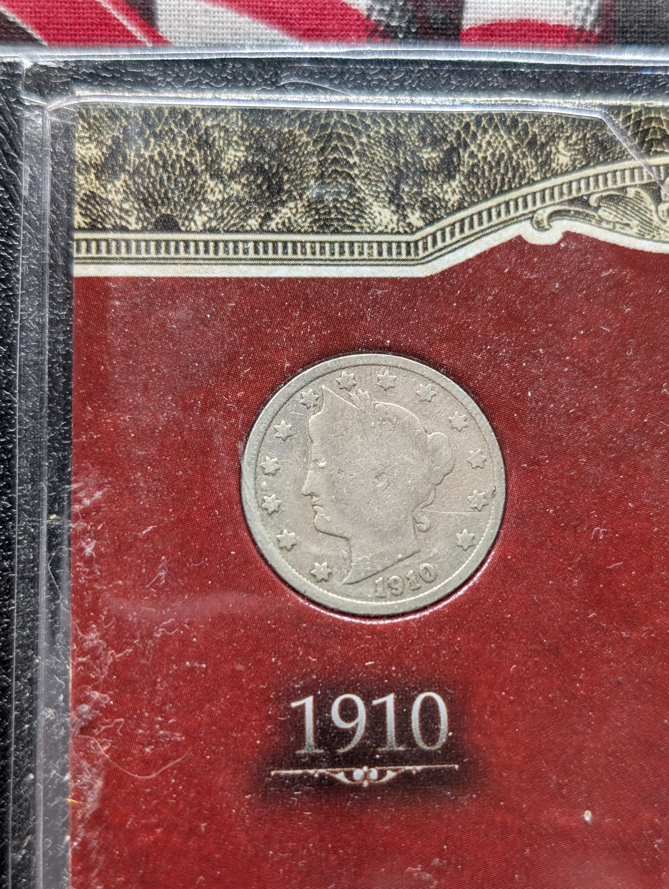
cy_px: 444
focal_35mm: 49
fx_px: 1259
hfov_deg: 29.7
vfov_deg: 38.9
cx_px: 334
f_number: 1.68
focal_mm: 6.9
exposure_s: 1/104
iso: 130
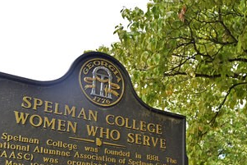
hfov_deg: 38.5
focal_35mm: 51
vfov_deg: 26.0
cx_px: 159
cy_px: 136
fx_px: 350
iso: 640
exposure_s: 1/250
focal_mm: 30
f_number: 7.1
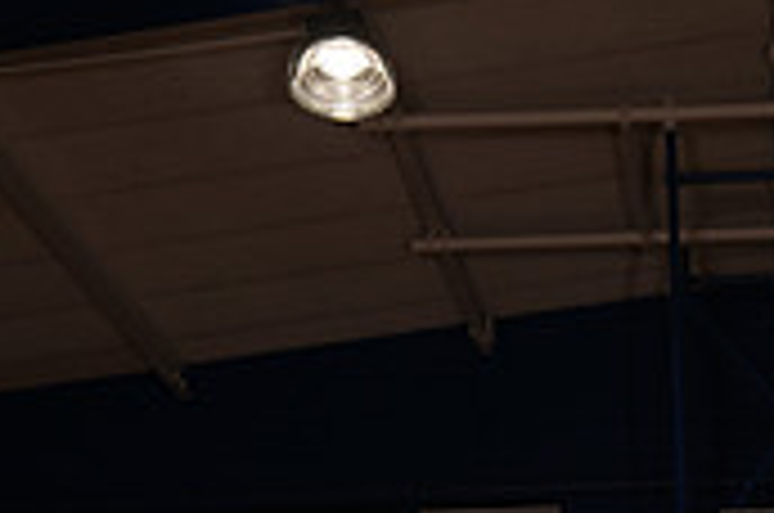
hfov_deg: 20.4
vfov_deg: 11.3
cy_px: 1282
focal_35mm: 98
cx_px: 727
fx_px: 2103
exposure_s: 1/100
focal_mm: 29
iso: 100
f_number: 6.3
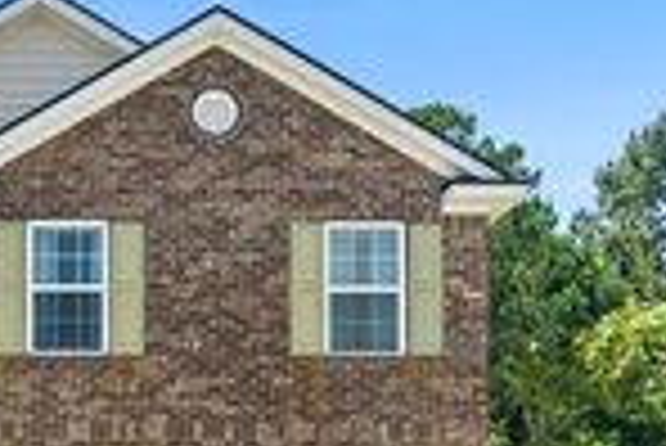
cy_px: 552
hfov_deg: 33.9
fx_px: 1031
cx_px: 68
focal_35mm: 56
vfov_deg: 22.3
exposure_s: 1/400
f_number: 8
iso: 250
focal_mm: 11
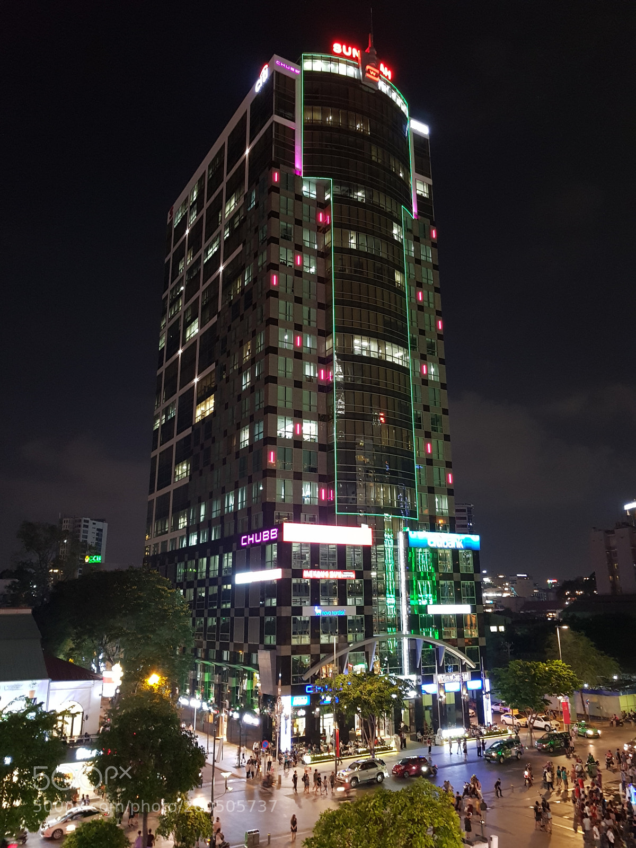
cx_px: 318
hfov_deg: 53.1
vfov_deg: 67.3
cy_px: 424
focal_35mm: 26
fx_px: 637
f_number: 1.7
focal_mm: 4.2
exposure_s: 1/10
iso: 250
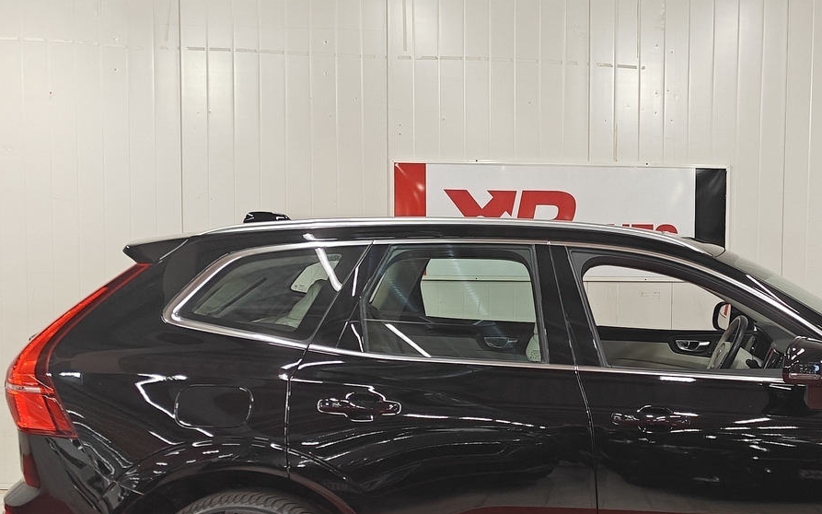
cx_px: 638
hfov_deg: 37.1
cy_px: 300
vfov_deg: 24.4
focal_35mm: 53
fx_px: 1187
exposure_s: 1/90
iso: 100
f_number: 1.8
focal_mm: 5.59
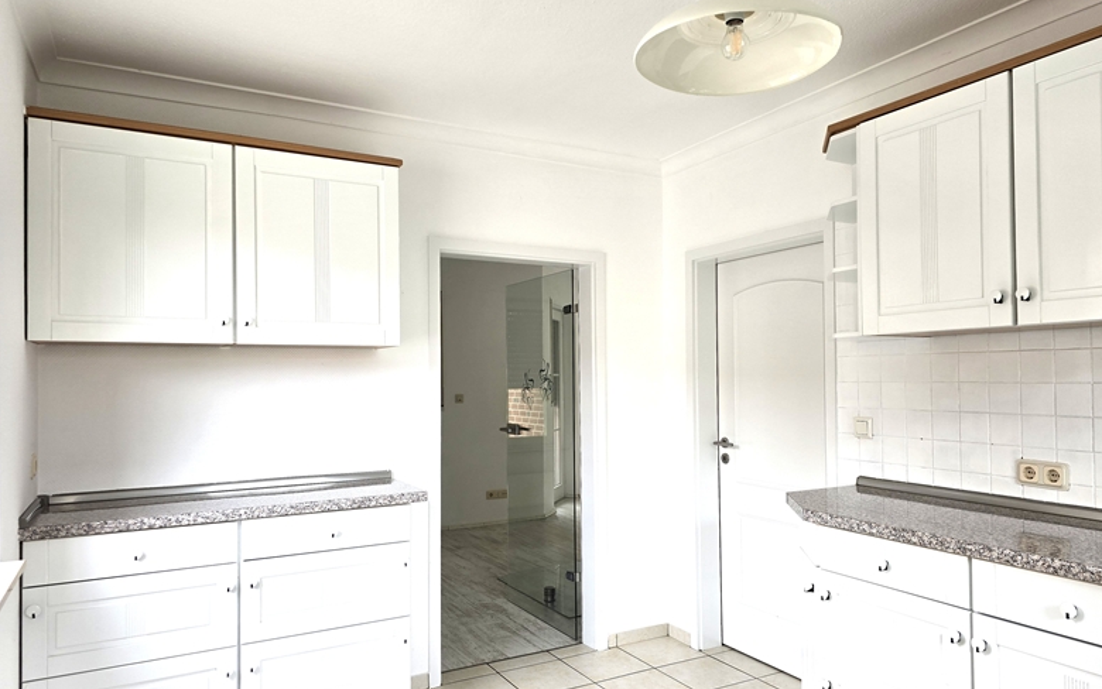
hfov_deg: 72.5
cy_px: 363
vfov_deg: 49.3
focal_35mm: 25
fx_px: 751
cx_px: 555
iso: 50
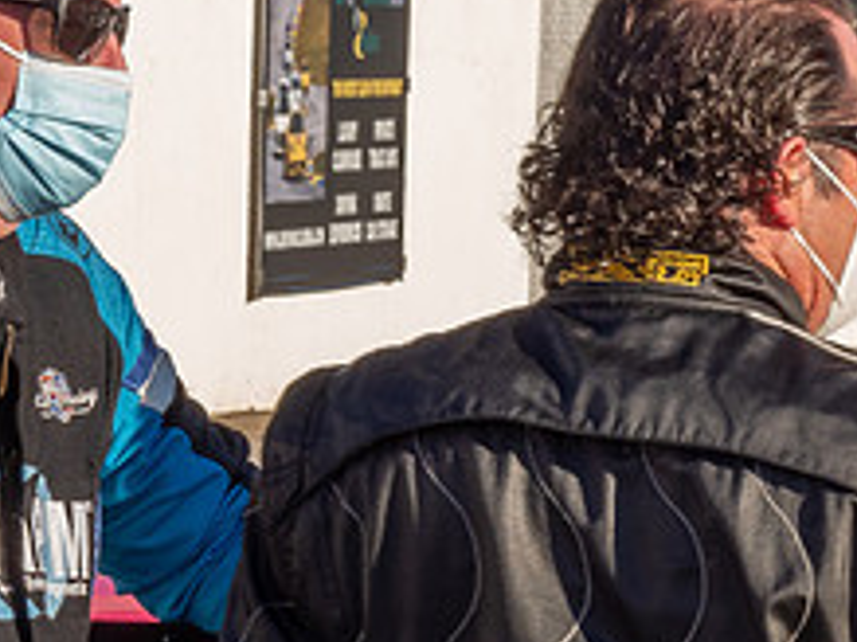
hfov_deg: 4.5
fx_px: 10986
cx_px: 979
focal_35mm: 444
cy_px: 375
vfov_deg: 3.3
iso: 500
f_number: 18
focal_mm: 70
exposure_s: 1/80
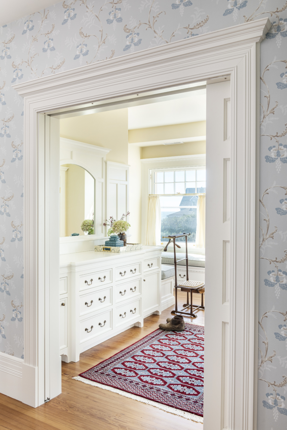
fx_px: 370
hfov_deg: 42.3
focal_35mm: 31
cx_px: 144
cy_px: 215
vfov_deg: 60.3
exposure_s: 1/20
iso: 100
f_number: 10
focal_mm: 31
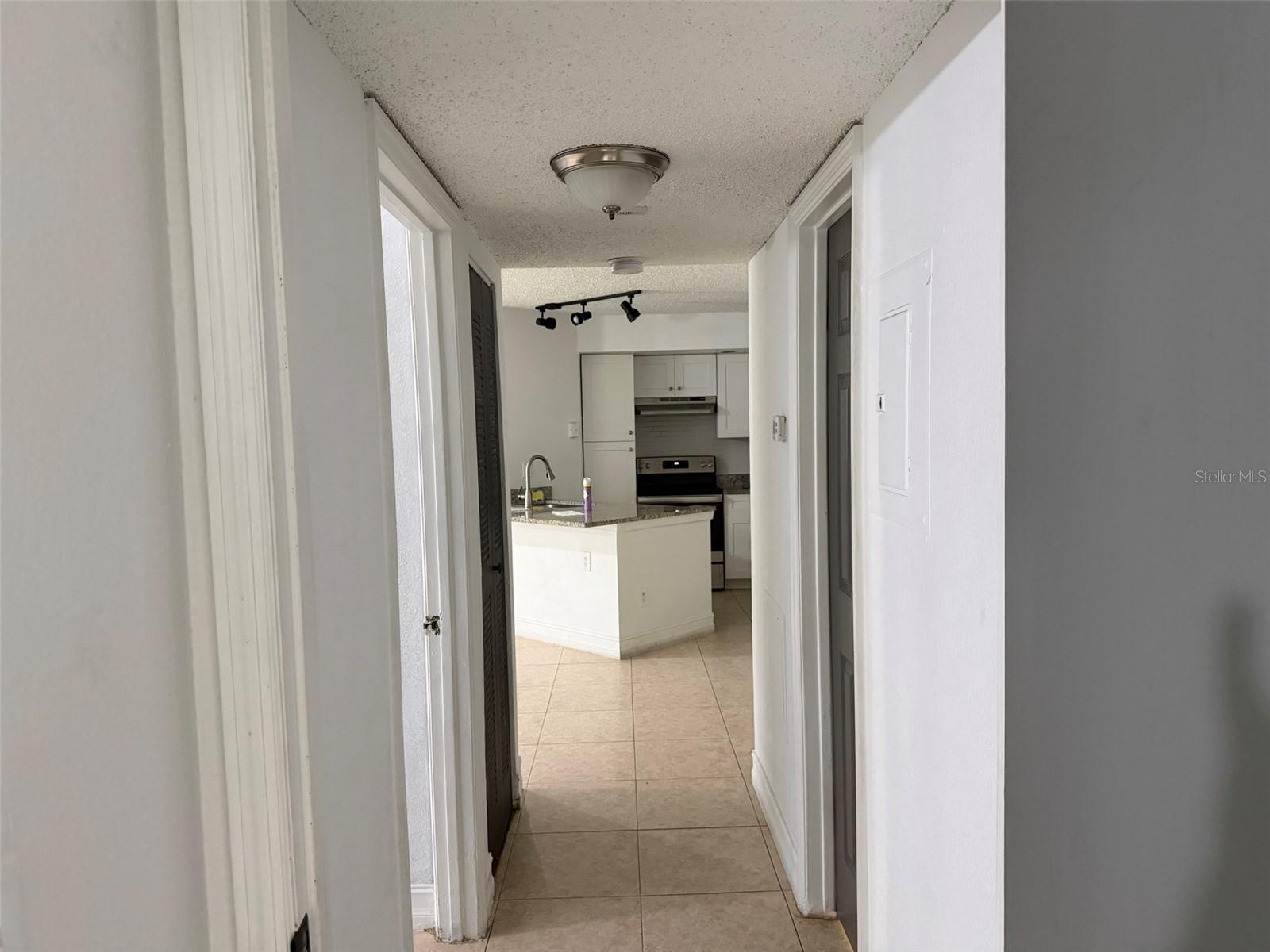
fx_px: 881
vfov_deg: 56.8
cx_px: 635
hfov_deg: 71.6
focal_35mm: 24
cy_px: 476
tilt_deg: -3.9
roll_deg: +1.6
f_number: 1.78
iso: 500
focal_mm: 6.76
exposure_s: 1/60
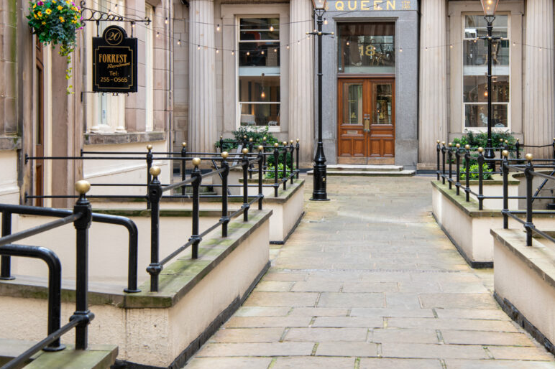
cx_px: 369
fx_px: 955
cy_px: 150
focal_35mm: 62
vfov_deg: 21.9
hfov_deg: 32.1
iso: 200
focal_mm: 46
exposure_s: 1/25
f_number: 8
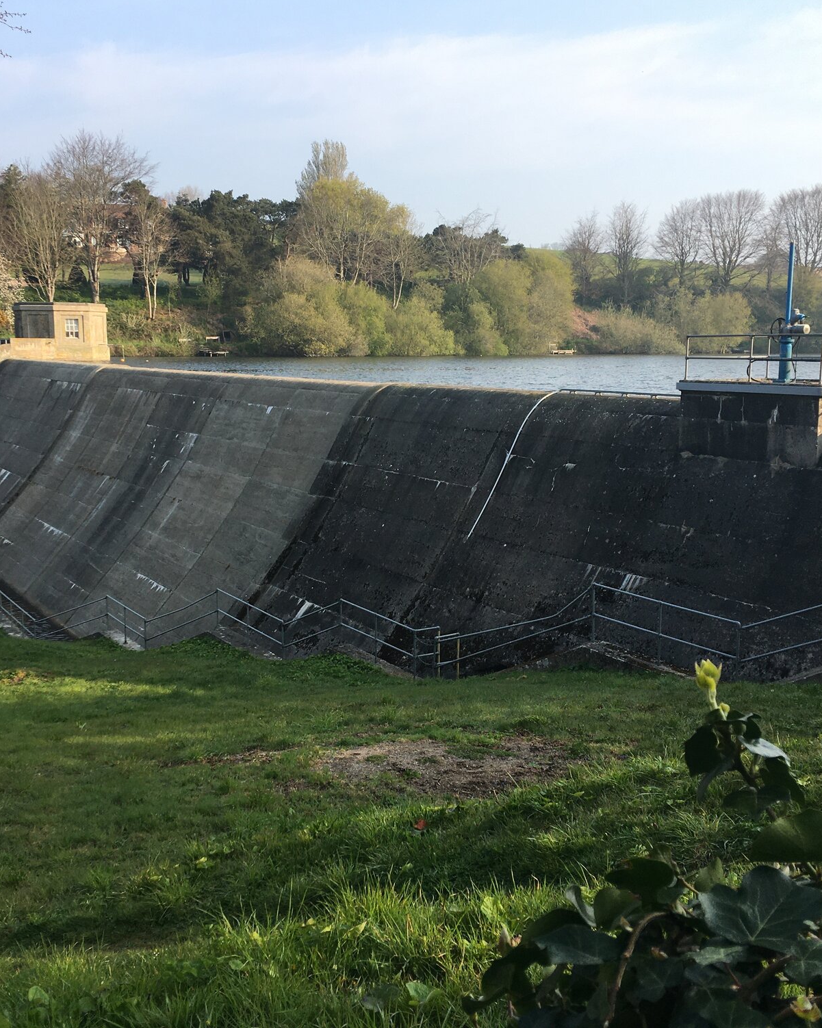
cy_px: 511
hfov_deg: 39.1
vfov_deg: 47.9
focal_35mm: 38
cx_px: 402
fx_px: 1156
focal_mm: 4.15
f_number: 2.2
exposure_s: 1/674
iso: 25
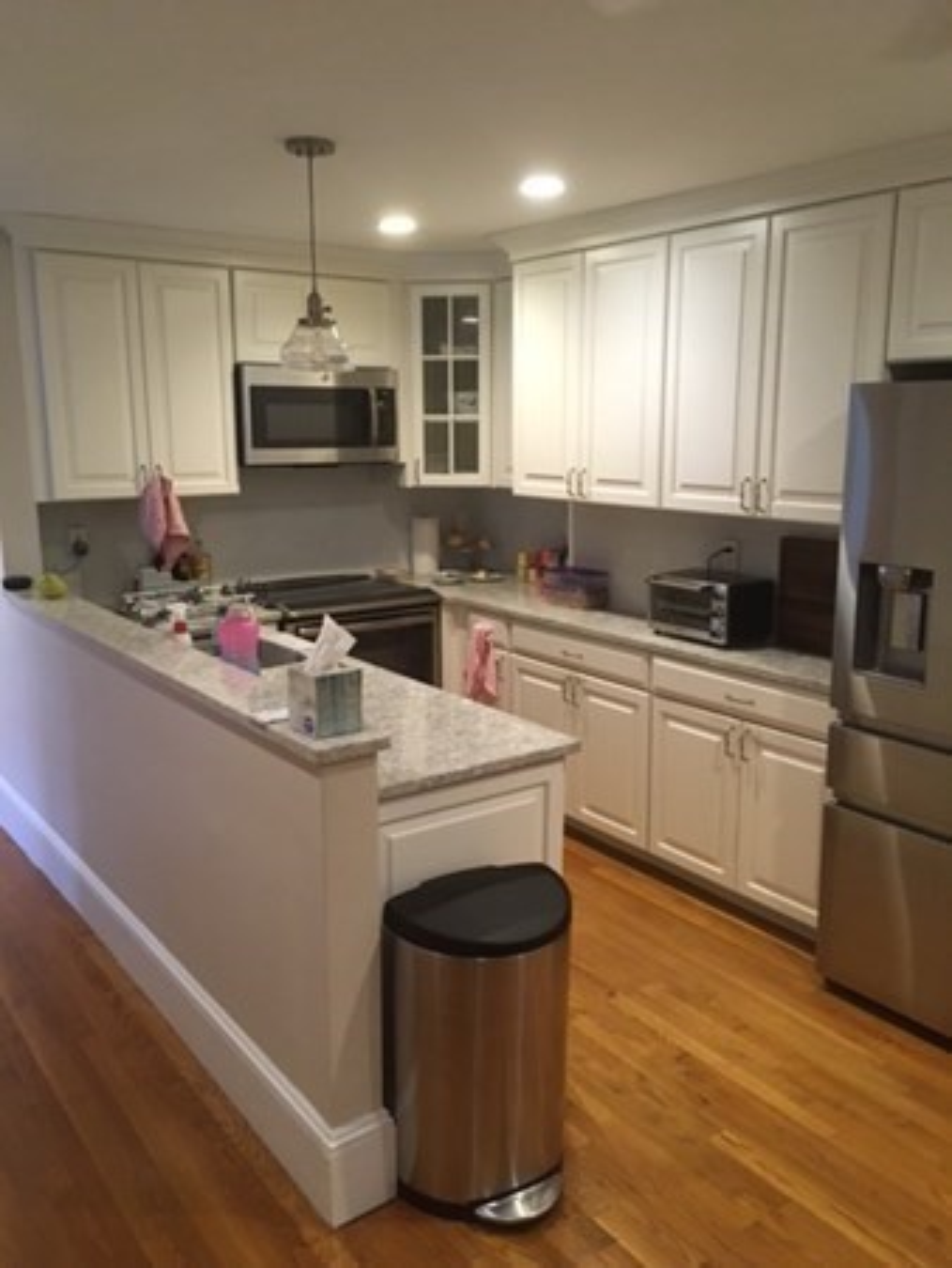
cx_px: 476
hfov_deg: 48.3
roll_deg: +0.9
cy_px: 634
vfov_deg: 61.6
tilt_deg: -11.4
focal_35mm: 29
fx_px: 1062
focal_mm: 4.15
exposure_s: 1/30
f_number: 2.2
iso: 160
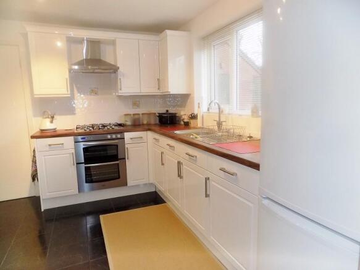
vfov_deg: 58.9
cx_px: 180
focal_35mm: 23
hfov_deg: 73.9
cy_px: 135
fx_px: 239
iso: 200
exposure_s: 1/30
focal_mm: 4
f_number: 3.1
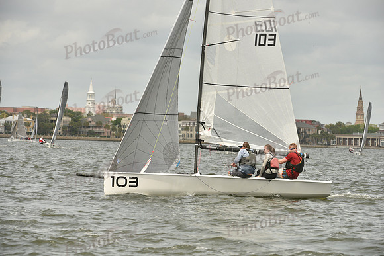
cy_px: 128
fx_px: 2134
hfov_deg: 10.3
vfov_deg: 6.9
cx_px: 192
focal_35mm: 200
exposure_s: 1/1250
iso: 320
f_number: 7.1
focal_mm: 200
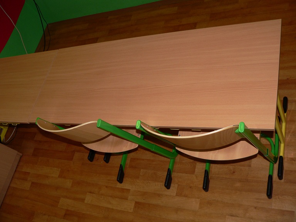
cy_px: 111
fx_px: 308
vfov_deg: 39.7
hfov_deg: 51.4
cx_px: 148
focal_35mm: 36
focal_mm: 6
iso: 100
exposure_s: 1/60
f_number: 2.8
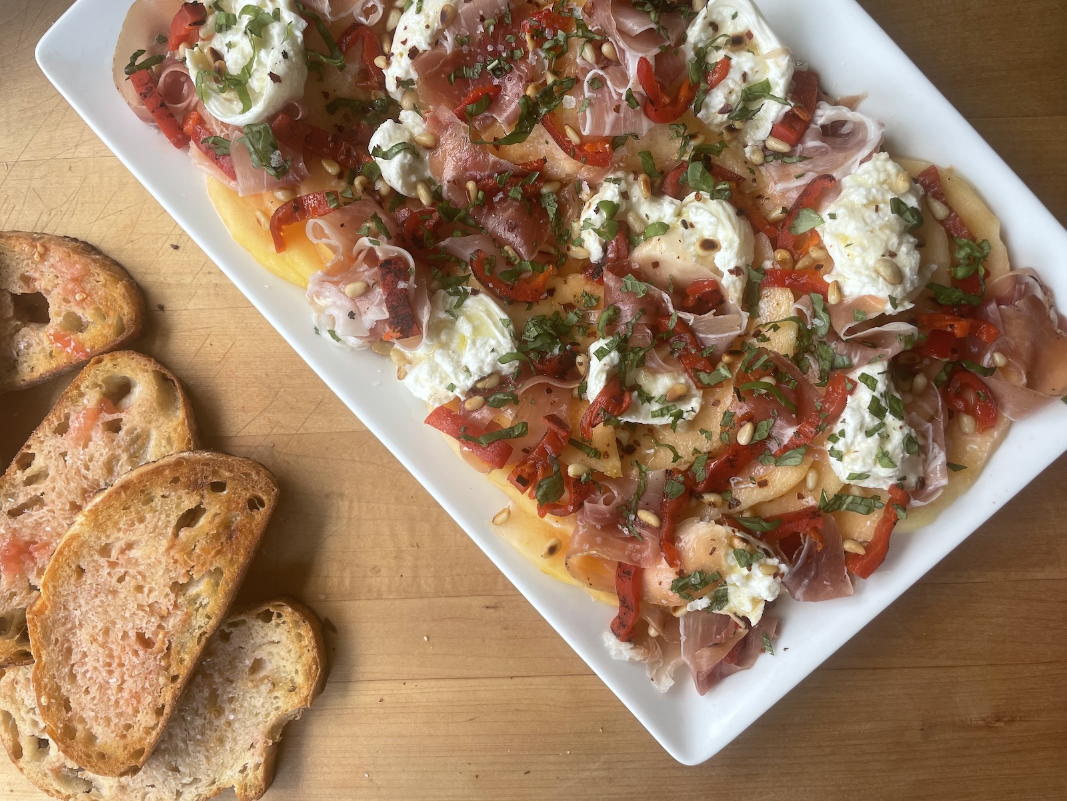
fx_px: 801
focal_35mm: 26
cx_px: 534
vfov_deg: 53.1
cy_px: 400
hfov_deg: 67.3
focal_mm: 4.2
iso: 32
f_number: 1.6
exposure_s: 1/525
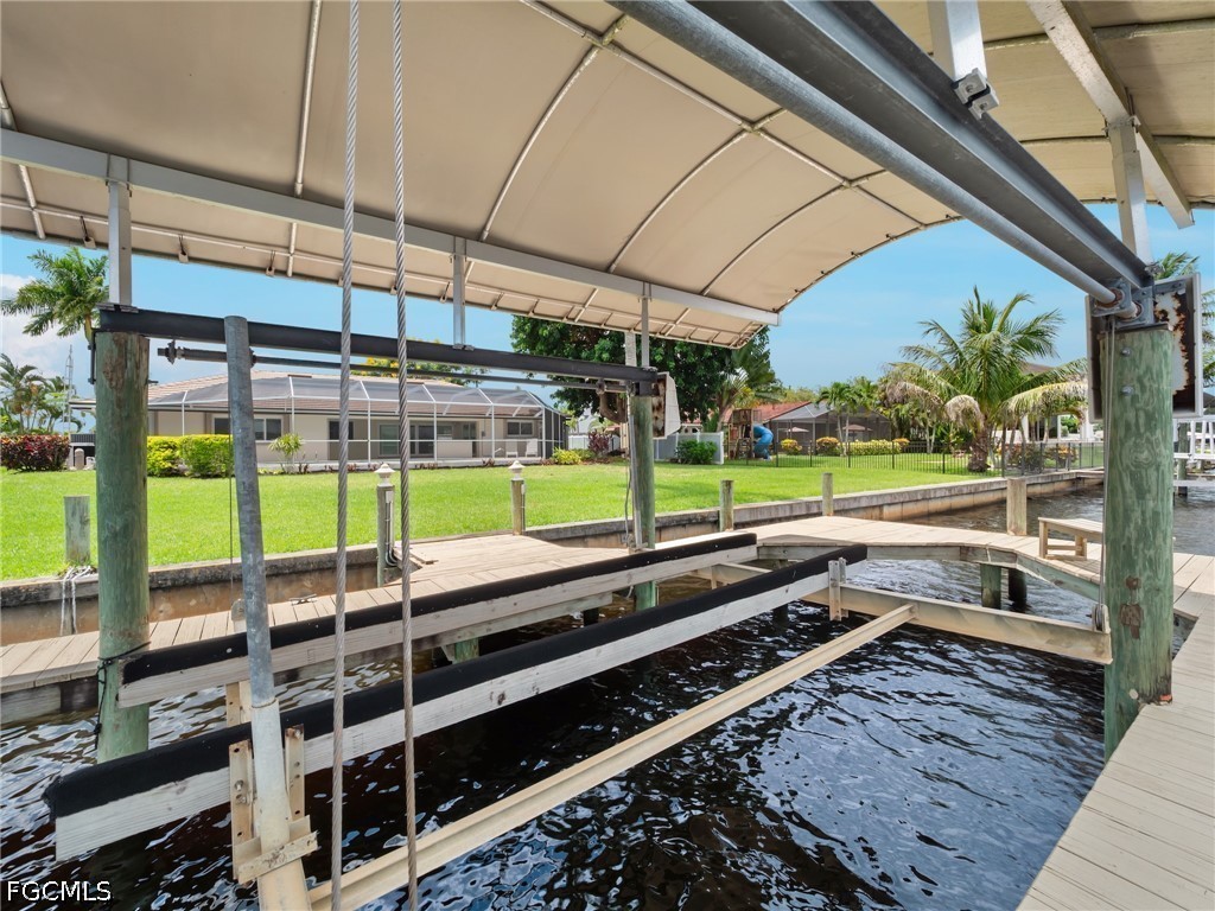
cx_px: 608
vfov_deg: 85.7
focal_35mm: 14
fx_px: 491
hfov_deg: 102.1
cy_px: 456
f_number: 7.1
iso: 200
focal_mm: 7
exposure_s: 1/160
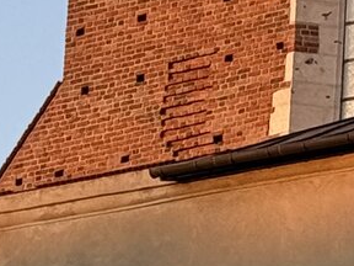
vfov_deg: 4.4
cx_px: 994
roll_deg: -1.6
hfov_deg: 5.6
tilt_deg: +23.4
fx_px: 3405
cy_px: -174
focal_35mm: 333
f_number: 1.78
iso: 64
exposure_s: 1/587
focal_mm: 6.76
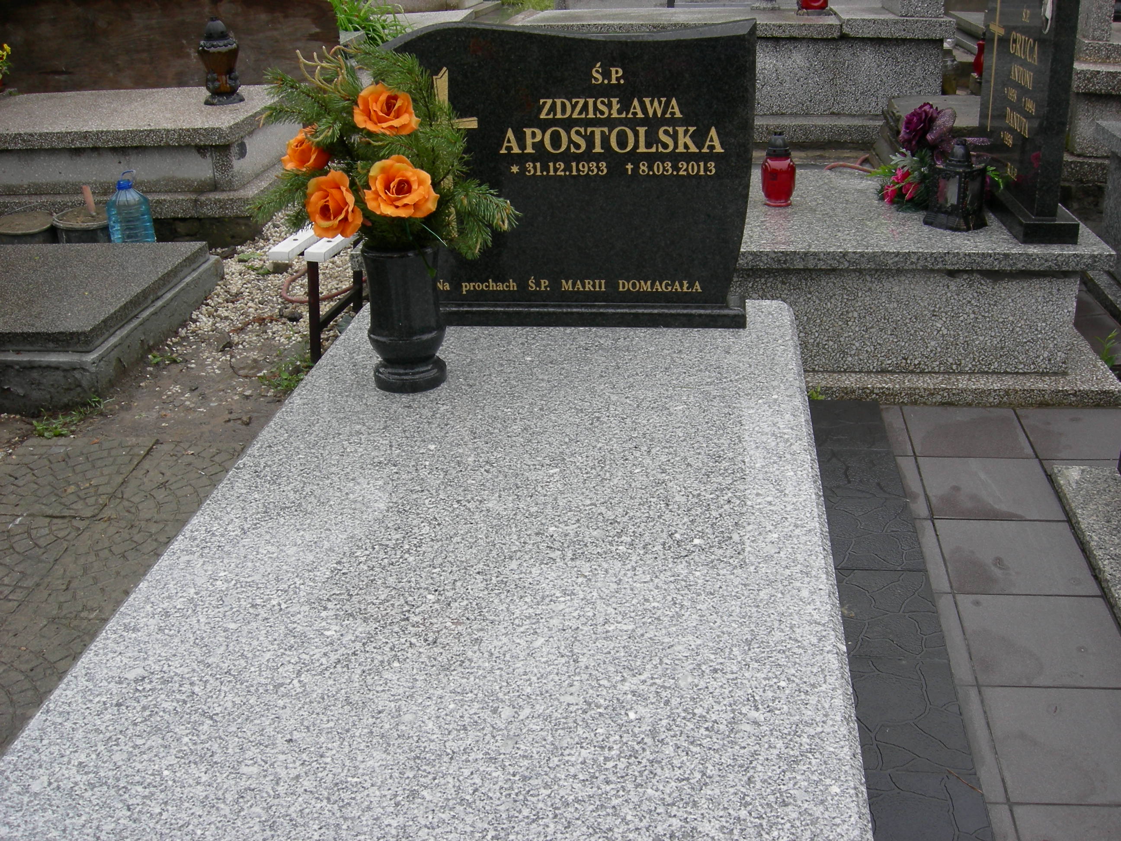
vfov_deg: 39.7
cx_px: 560
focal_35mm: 36
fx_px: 1166
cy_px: 420
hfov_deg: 51.4
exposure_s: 1/95
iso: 64
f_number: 4.3
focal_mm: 7.5
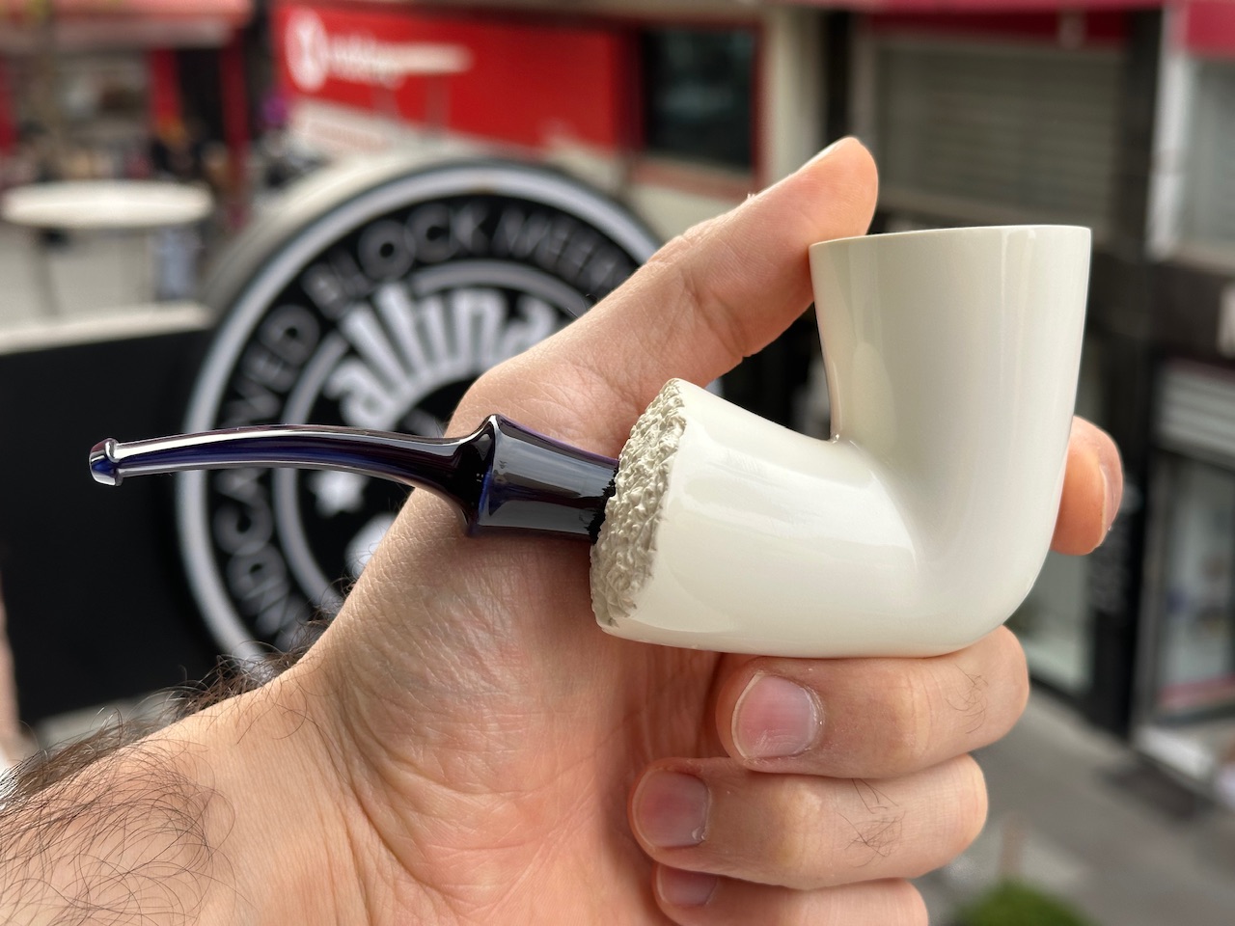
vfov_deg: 30.3
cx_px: 618
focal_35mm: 48
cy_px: 463
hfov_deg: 39.7
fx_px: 1713
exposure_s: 1/681
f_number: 1.78
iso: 64
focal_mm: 6.86
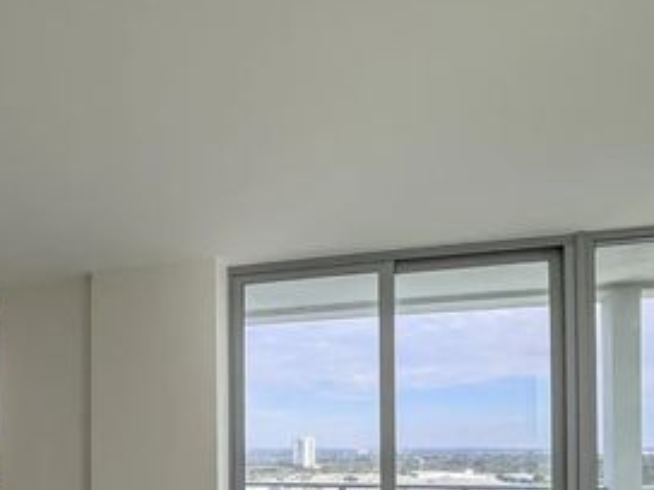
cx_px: 238
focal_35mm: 33
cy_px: 452
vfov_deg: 39.5
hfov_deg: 54.6
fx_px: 623
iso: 40
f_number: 2.2
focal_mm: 2.22
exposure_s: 1/460
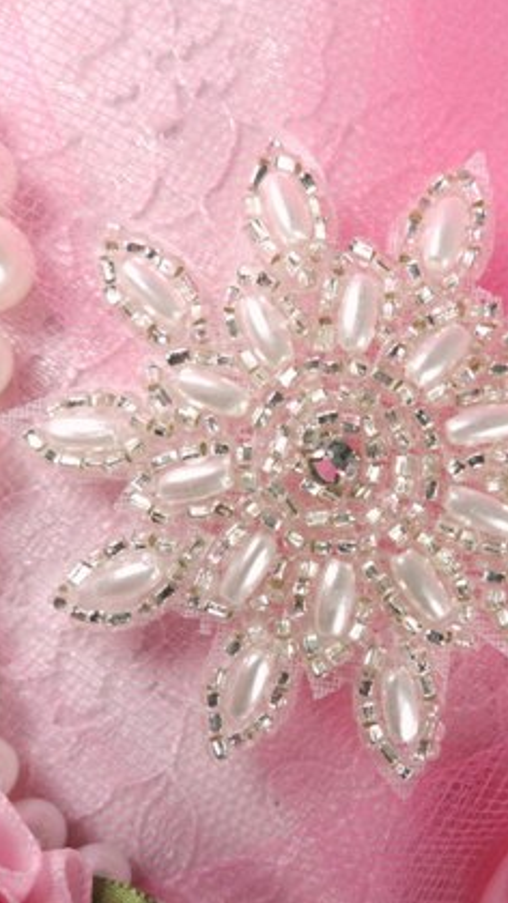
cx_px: 328
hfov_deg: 33.5
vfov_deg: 56.4
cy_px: 514
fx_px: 839
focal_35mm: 35
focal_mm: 4.9
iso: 80
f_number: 3.5
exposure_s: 1/250
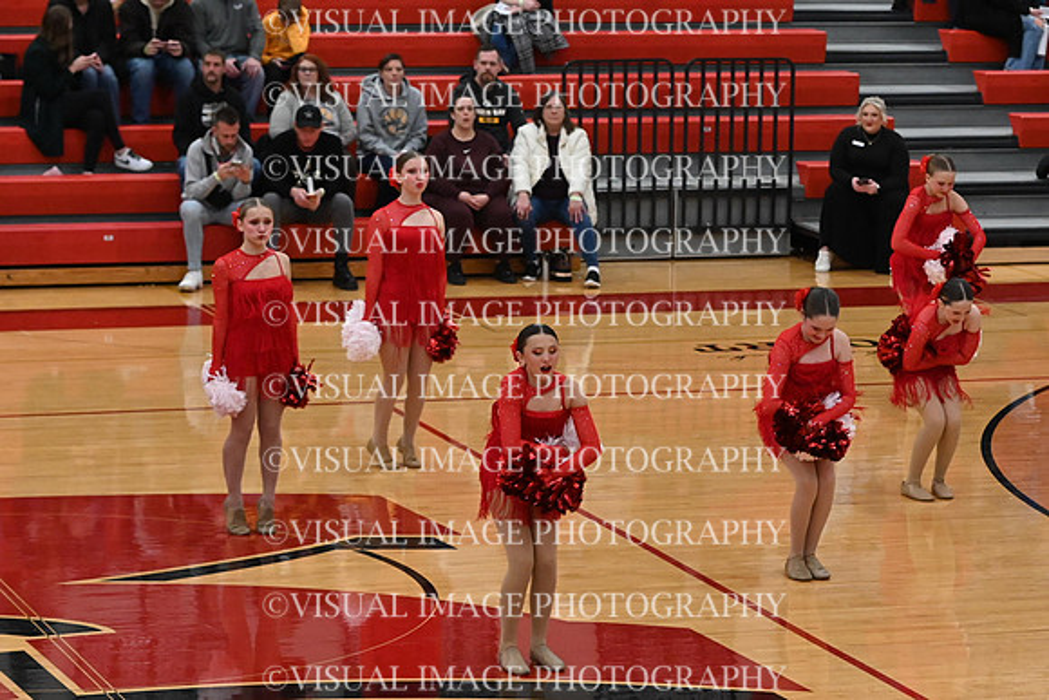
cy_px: 350
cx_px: 524
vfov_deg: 9.7
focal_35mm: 142
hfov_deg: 14.4
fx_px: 4138
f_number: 4
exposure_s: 1/400
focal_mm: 95
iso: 6400
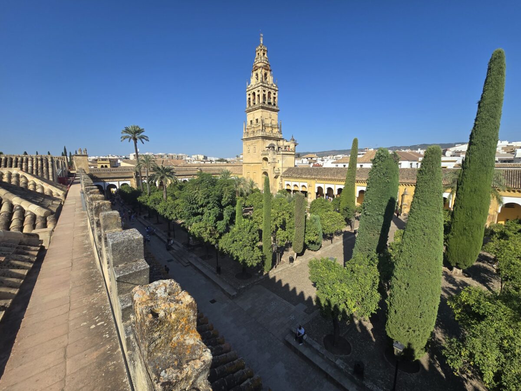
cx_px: 260
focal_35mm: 13
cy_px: 196
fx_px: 196
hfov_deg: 106.2
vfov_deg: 89.9
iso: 50
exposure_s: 1/2586
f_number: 2.2
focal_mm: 2.2
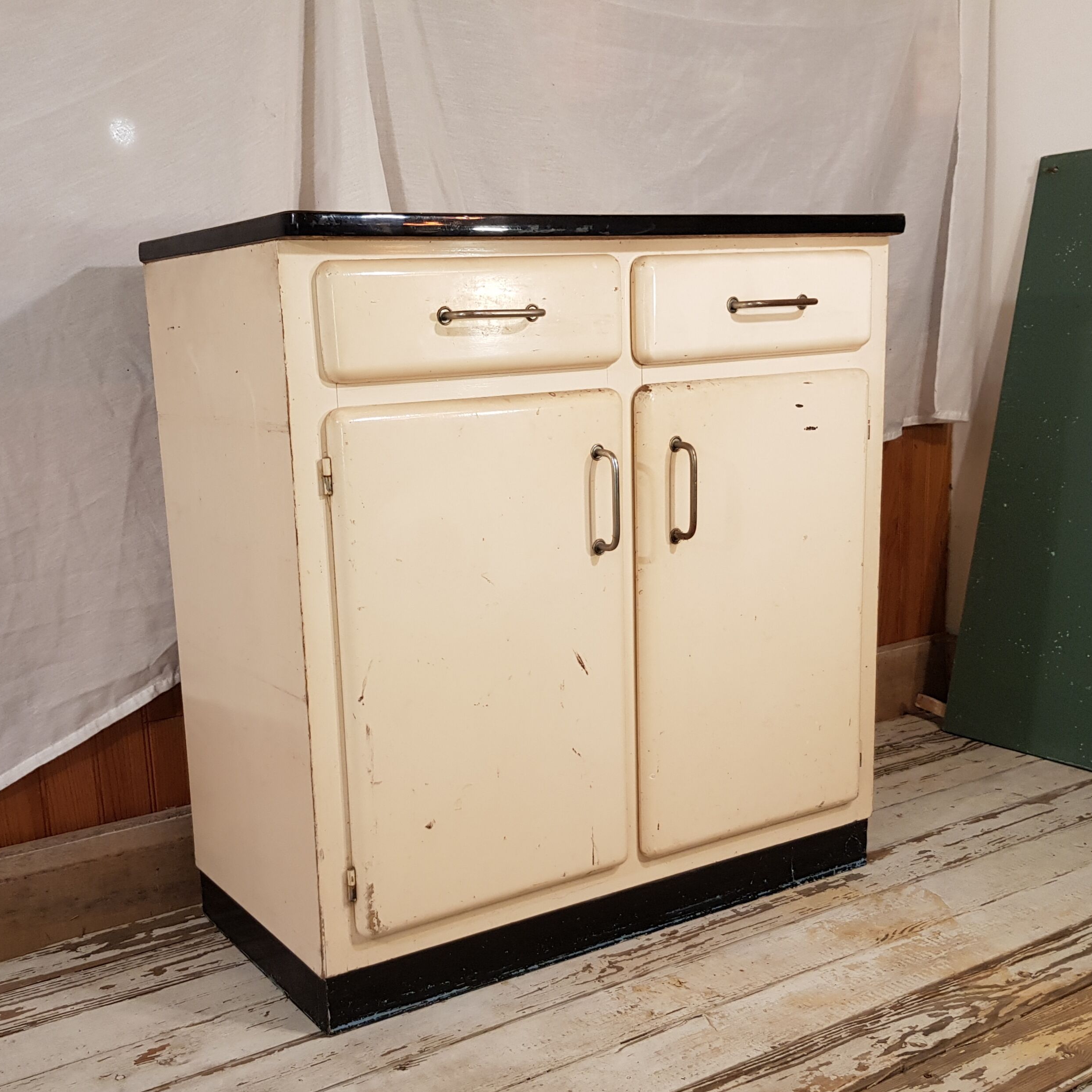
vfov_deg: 52.5
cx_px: 516
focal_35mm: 31
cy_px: 550
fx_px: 1106
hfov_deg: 52.5
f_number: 1.7
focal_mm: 4.2
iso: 100
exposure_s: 1/50
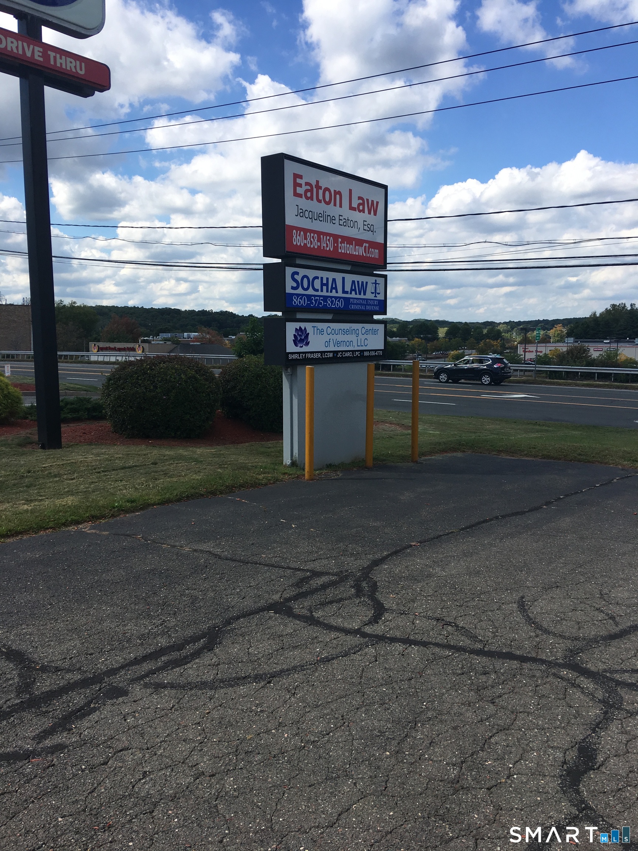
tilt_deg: -7.5
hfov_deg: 48.2
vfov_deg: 61.7
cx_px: 319
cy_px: 426
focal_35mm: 29
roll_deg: -0.8
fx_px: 713
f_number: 2.2
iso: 25
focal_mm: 4.15
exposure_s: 1/1451
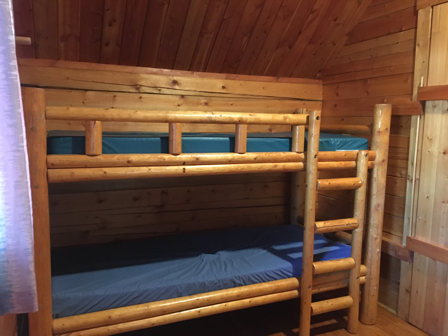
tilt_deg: -7.1
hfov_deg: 61.7
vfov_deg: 48.2
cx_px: 224
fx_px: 375
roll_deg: +0.4
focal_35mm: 29
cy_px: 168
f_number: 2.2
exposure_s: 1/15
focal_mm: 4.15
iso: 320
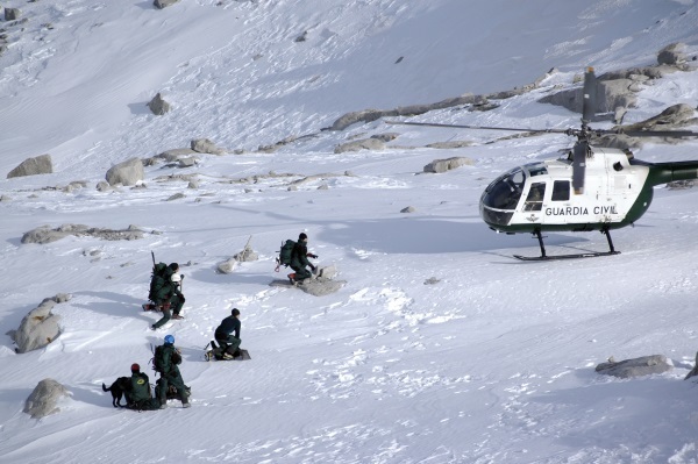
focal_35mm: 202
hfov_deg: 10.2
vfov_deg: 6.8
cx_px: 349
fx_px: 3923
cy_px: 232
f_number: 4.8
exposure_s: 1/3000
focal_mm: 135
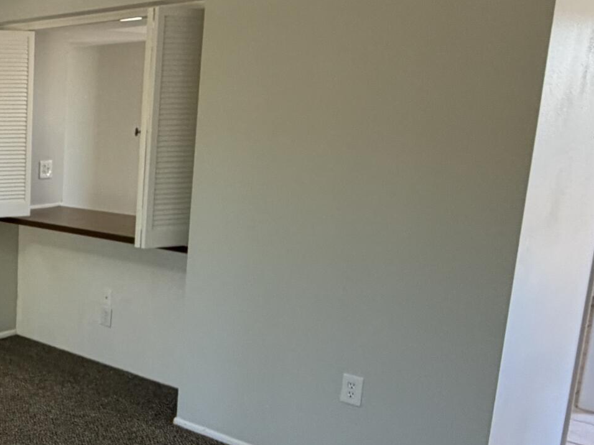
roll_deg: +0.5
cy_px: 247
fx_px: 755
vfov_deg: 32.8
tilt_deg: -8.5
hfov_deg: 34.9
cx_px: -104
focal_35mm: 44
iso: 200
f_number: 2.2
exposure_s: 1/60
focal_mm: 2.22
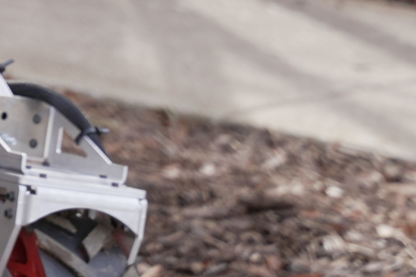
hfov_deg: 5.7
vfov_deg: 3.9
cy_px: -292
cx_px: -288
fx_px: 4082
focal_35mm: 353
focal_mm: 61.9
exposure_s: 1/800
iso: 400
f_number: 4.5
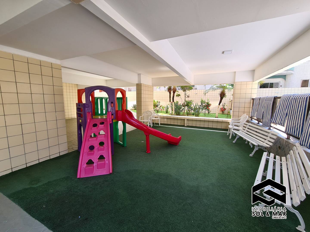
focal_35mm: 13
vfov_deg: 89.9
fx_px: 116
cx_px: 155
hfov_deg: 106.2
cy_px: 116
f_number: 2.2
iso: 50
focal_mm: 2.2
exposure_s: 1/212
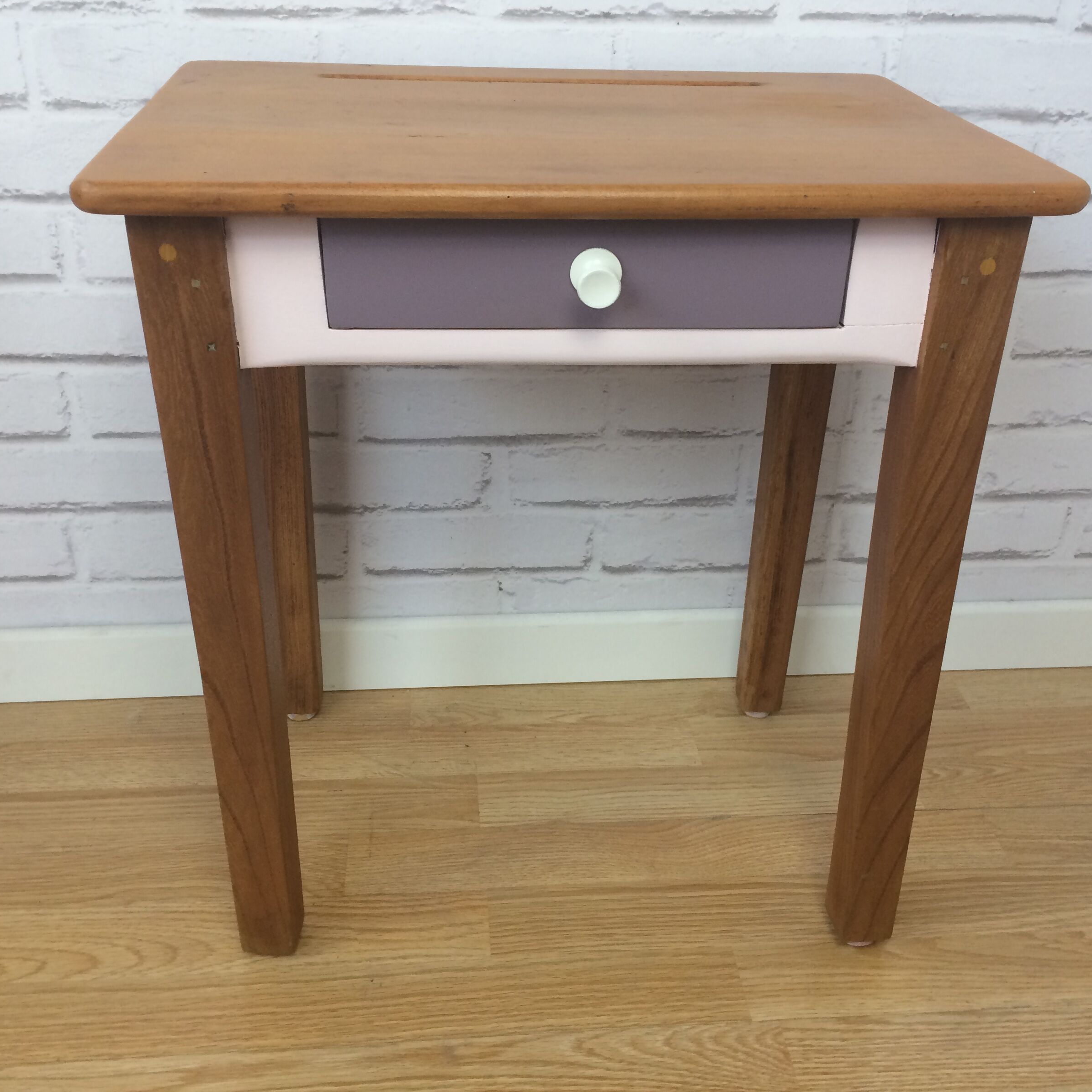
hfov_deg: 47.2
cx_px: 566
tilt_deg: -29.0
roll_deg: -1.8
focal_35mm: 35
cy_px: 534
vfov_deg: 47.2
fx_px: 1249
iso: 50
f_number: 2.2
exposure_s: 1/33
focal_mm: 4.15
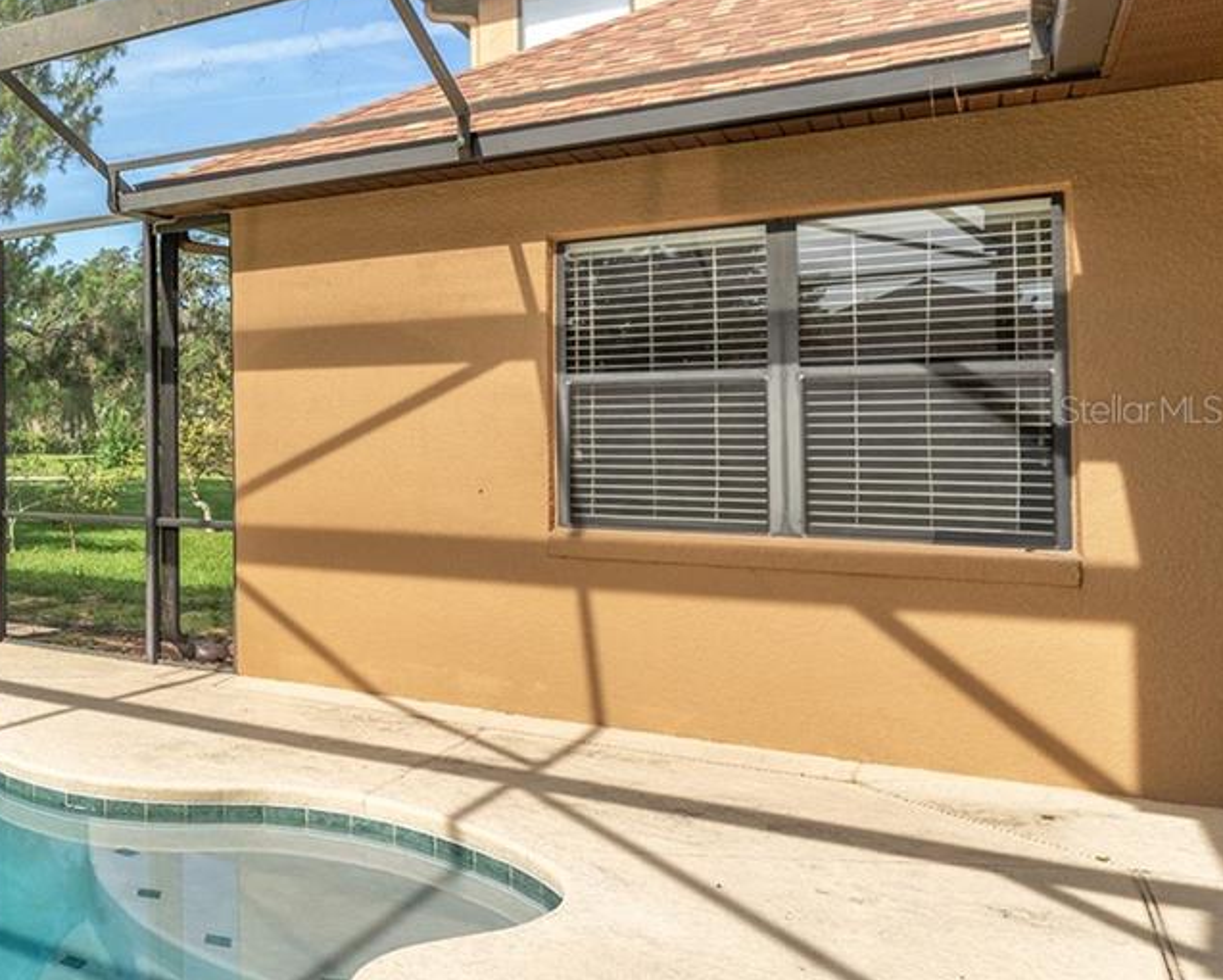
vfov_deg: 44.4
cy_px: 409
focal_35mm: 33
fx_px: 1195
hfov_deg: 37.6
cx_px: -305
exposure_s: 1/320
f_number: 7.1
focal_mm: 14
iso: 200
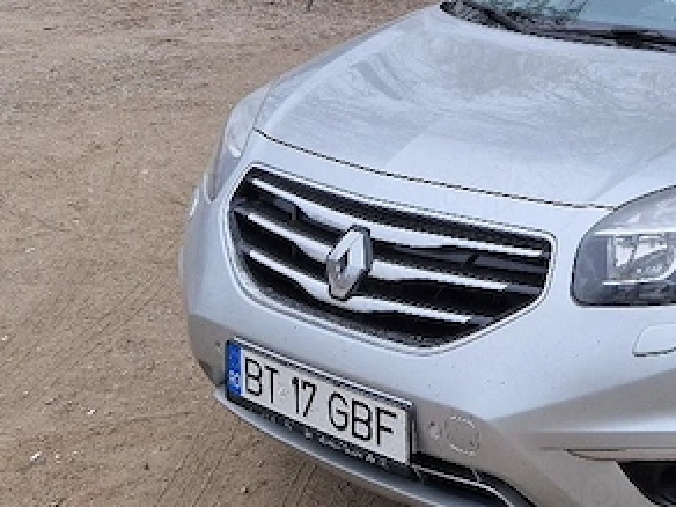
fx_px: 1230
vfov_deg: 21.7
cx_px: 563
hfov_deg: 29.8
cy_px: -86
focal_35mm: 63
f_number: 1.8
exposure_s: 1/526
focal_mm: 5.4
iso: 50
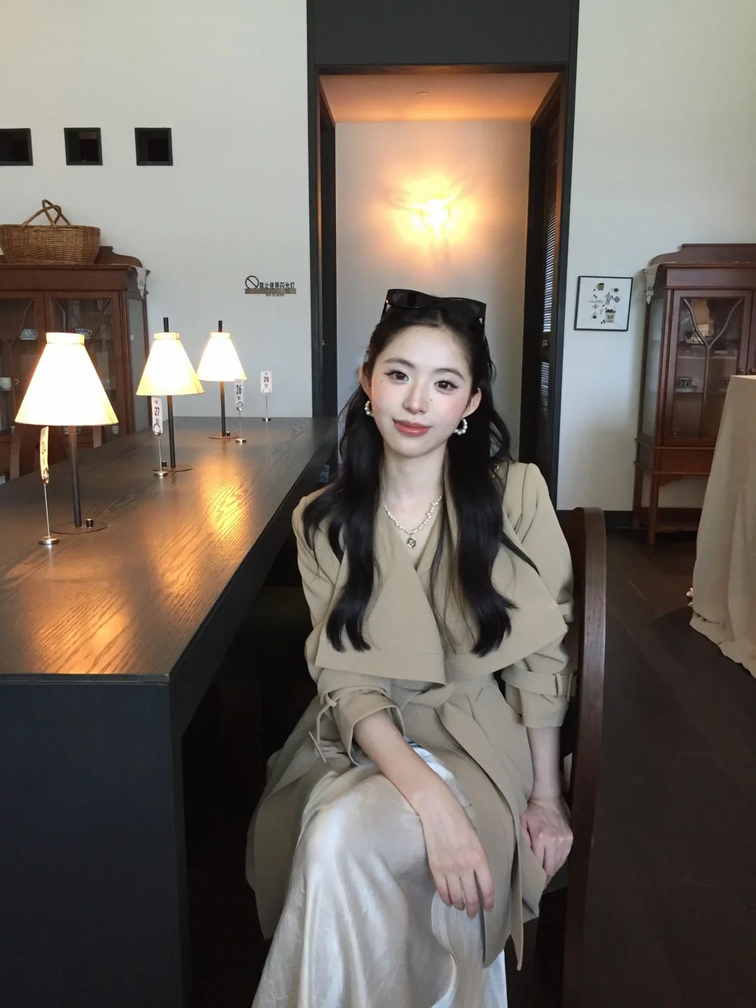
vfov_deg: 61.7
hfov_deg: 48.2
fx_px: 844
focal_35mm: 29
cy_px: 504
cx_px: 378
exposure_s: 1/33
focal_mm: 4.15
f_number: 2.2
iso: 250
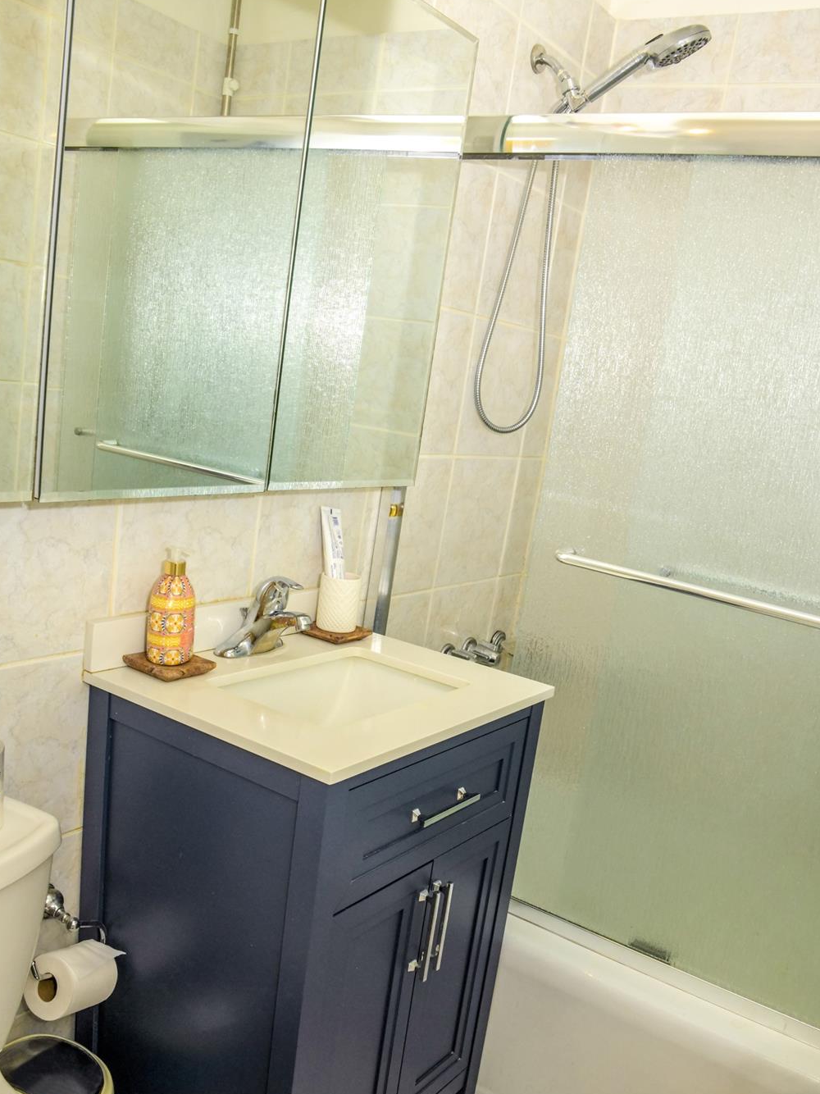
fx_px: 979
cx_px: 414
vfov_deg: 58.1
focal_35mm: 31
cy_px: 621
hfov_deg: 45.4
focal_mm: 28
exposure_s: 1/200
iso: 2500
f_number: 20
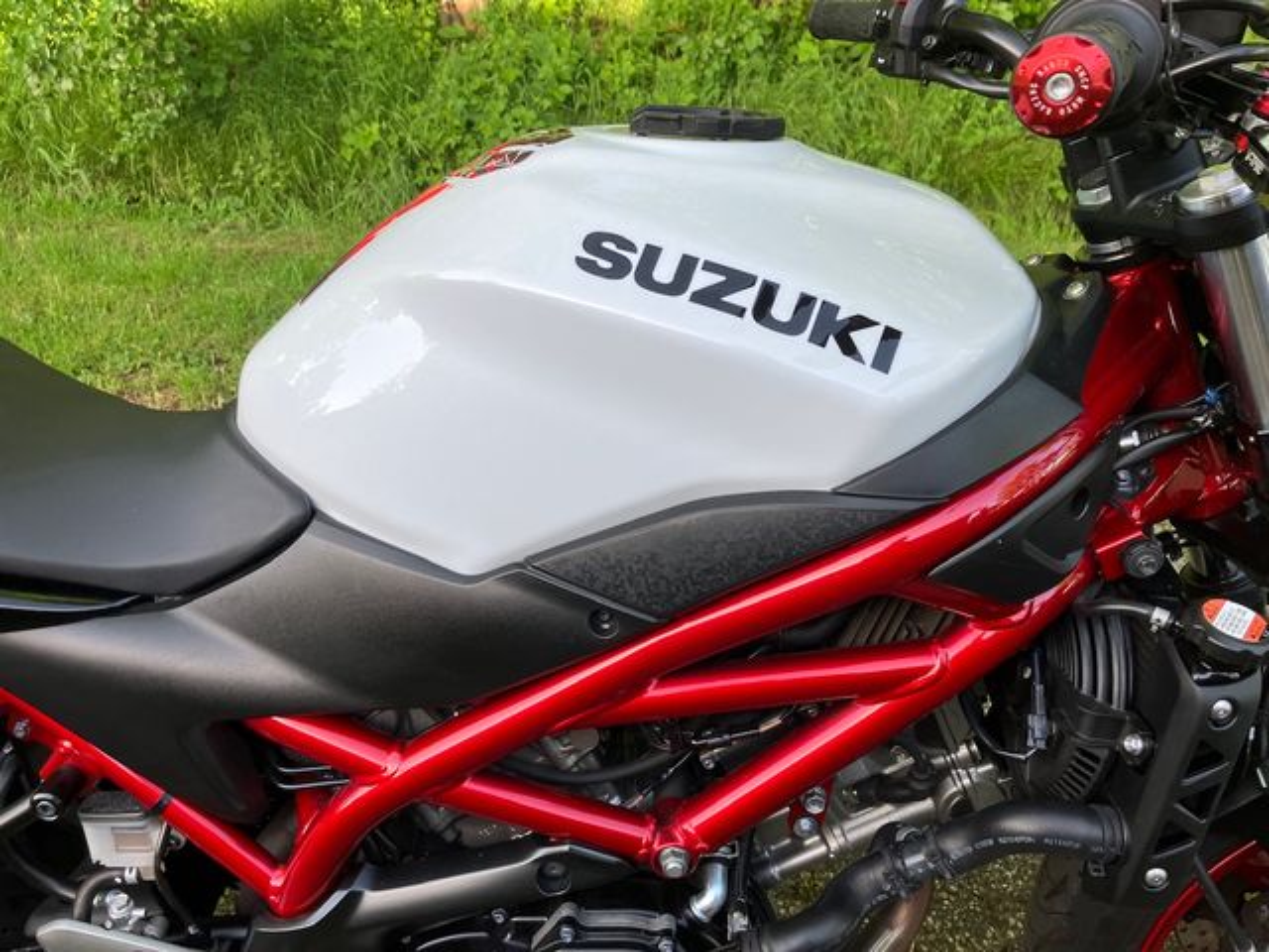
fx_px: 1026
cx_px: 634
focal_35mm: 28
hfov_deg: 63.4
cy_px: 476
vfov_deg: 49.7
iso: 25
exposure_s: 1/221
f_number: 1.8
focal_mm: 3.99
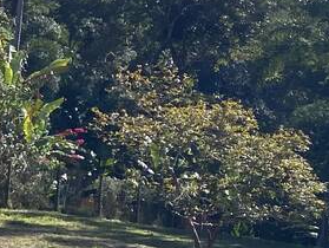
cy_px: 282
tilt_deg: +6.0
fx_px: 1275
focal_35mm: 134
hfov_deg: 12.3
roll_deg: +0.1
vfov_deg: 10.9
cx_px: 729
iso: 32
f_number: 1.8
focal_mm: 4.25
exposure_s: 1/2066
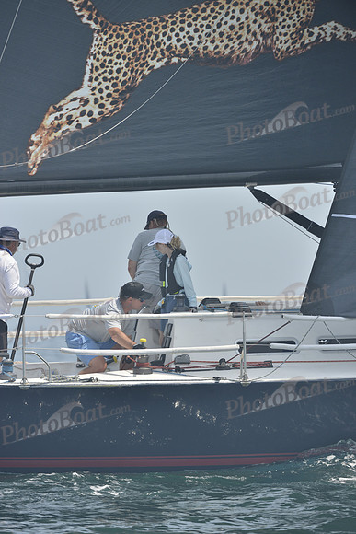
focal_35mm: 240
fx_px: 3558
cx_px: 178
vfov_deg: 8.6
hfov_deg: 5.7
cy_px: 267
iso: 280
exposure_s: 1/1000
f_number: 6.3
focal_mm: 240
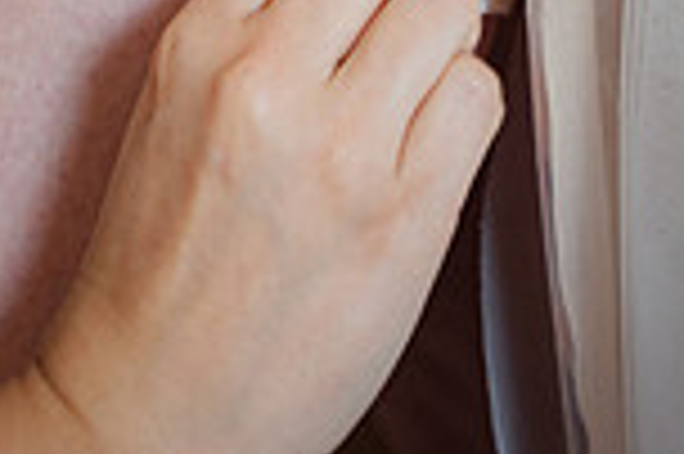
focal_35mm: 122
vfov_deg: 10.4
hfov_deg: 16.6
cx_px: 112
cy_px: -409
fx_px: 2315
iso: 640
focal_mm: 32
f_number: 2.8
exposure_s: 1/100
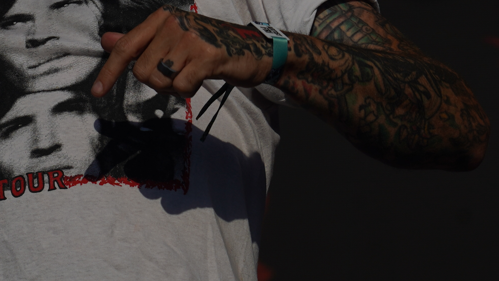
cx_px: 128
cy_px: -178
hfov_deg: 6.5
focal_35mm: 334
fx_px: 4419
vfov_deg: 3.6
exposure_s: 1/2000
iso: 100
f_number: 8
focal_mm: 105
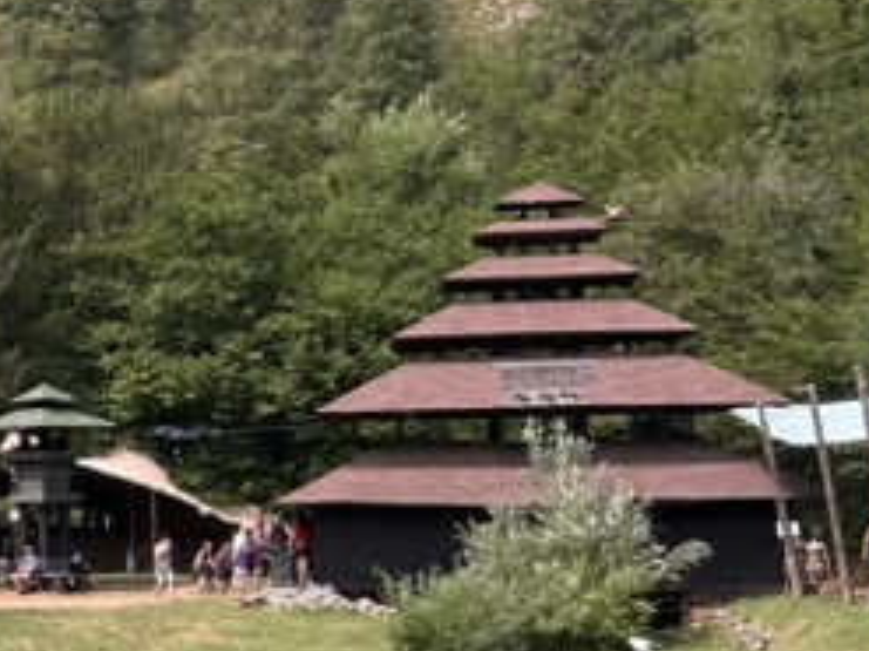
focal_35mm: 108
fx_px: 2710
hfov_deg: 15.3
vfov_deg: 13.5
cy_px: 623
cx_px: -774
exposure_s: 1/2045
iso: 50
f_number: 1.5
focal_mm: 5.7
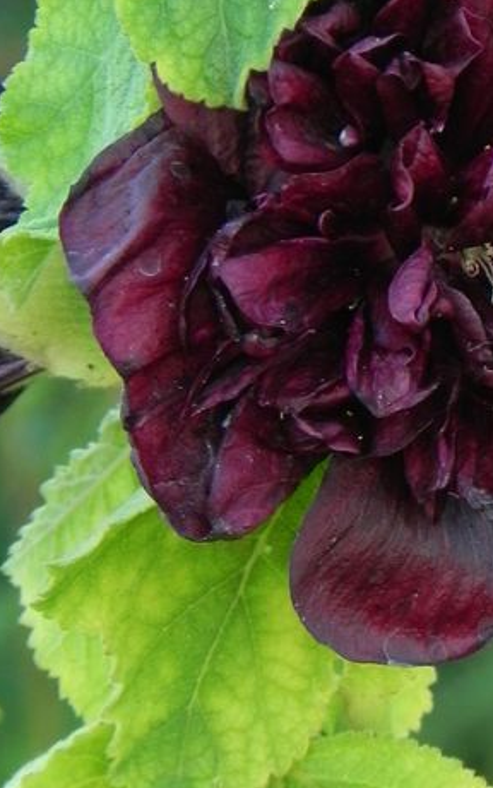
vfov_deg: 3.9
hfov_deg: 2.4
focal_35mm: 537
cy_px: 295
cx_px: 426
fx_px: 11530
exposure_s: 1/40
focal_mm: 51.8
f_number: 5
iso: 160
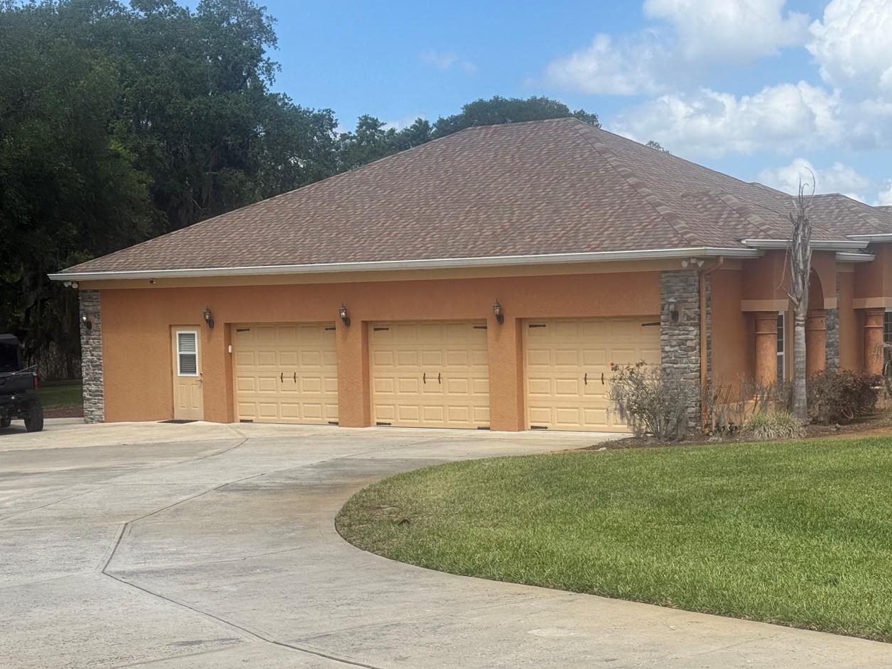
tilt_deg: -2.6
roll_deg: +1.5
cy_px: 398
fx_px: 1572
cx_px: 534
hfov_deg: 31.6
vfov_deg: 24.0
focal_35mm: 61
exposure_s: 1/5587
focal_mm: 6.76
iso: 64
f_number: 1.78
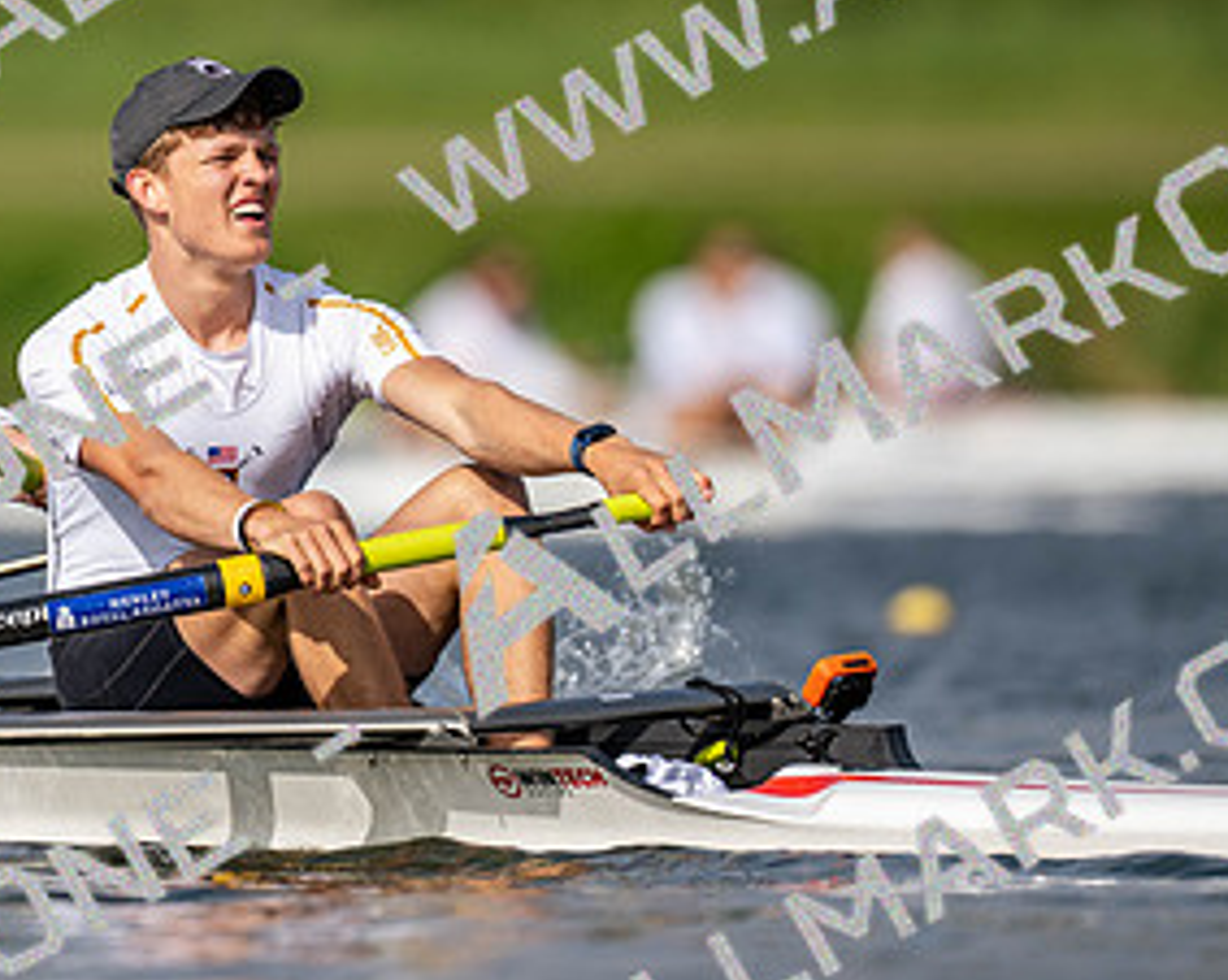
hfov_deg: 1.7
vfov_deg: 1.3
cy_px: 306
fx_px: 41948
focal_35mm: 1155
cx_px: 82
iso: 180
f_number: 4
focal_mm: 600
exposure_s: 1/2500
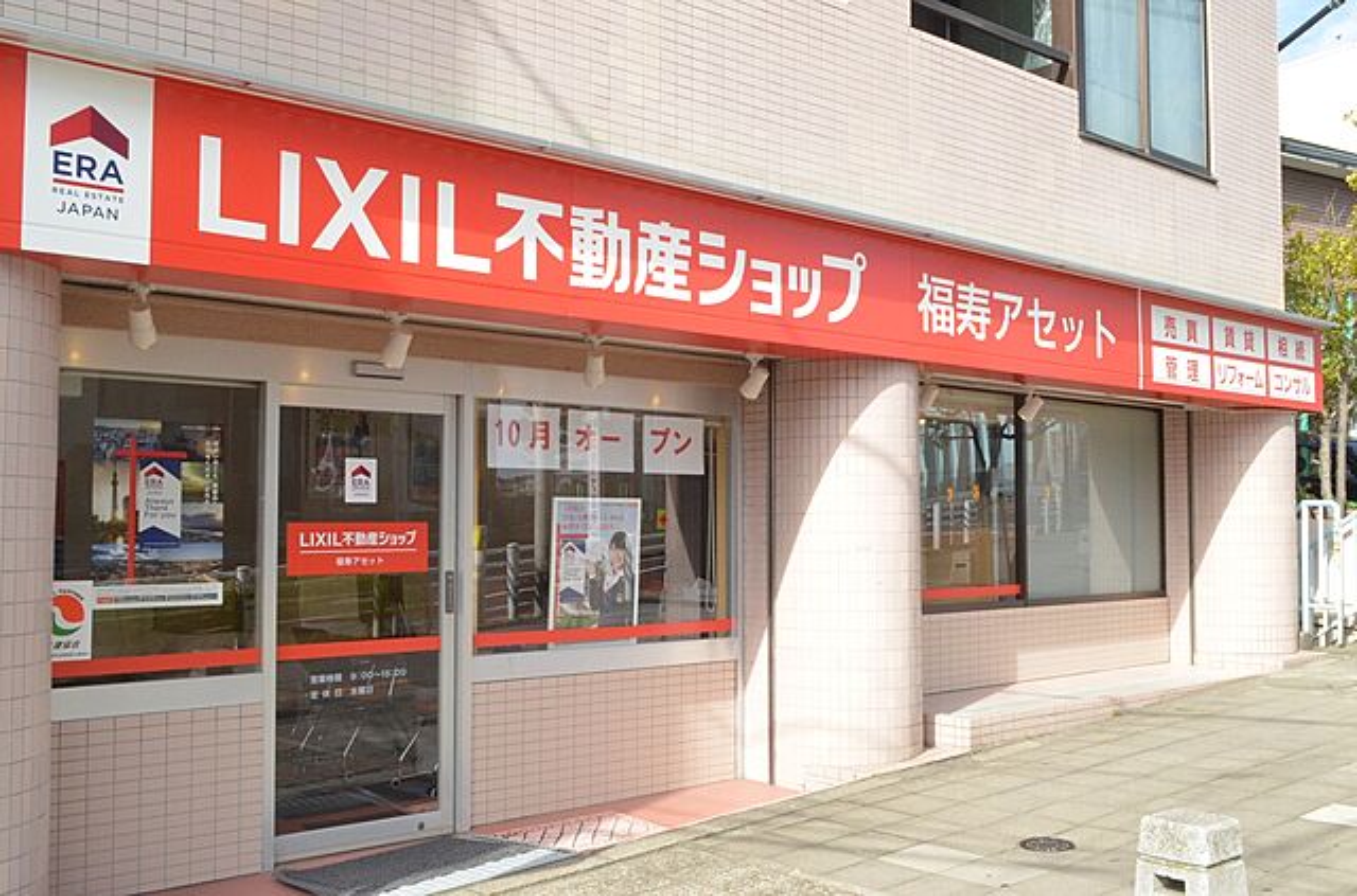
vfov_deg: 36.7
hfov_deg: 53.3
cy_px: 448
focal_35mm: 36
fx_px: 1353
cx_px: 678
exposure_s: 1/200
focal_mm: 24
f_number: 25
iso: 2500
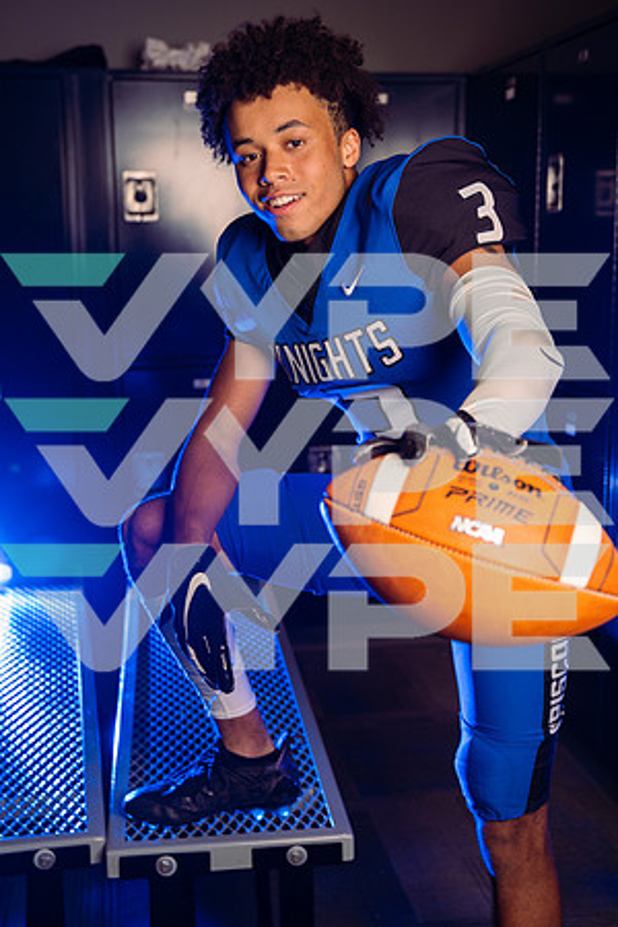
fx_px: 1339
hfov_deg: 26.0
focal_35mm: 52
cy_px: 464
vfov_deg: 38.2
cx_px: 309
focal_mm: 52
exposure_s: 1/250
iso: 320
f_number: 4.5
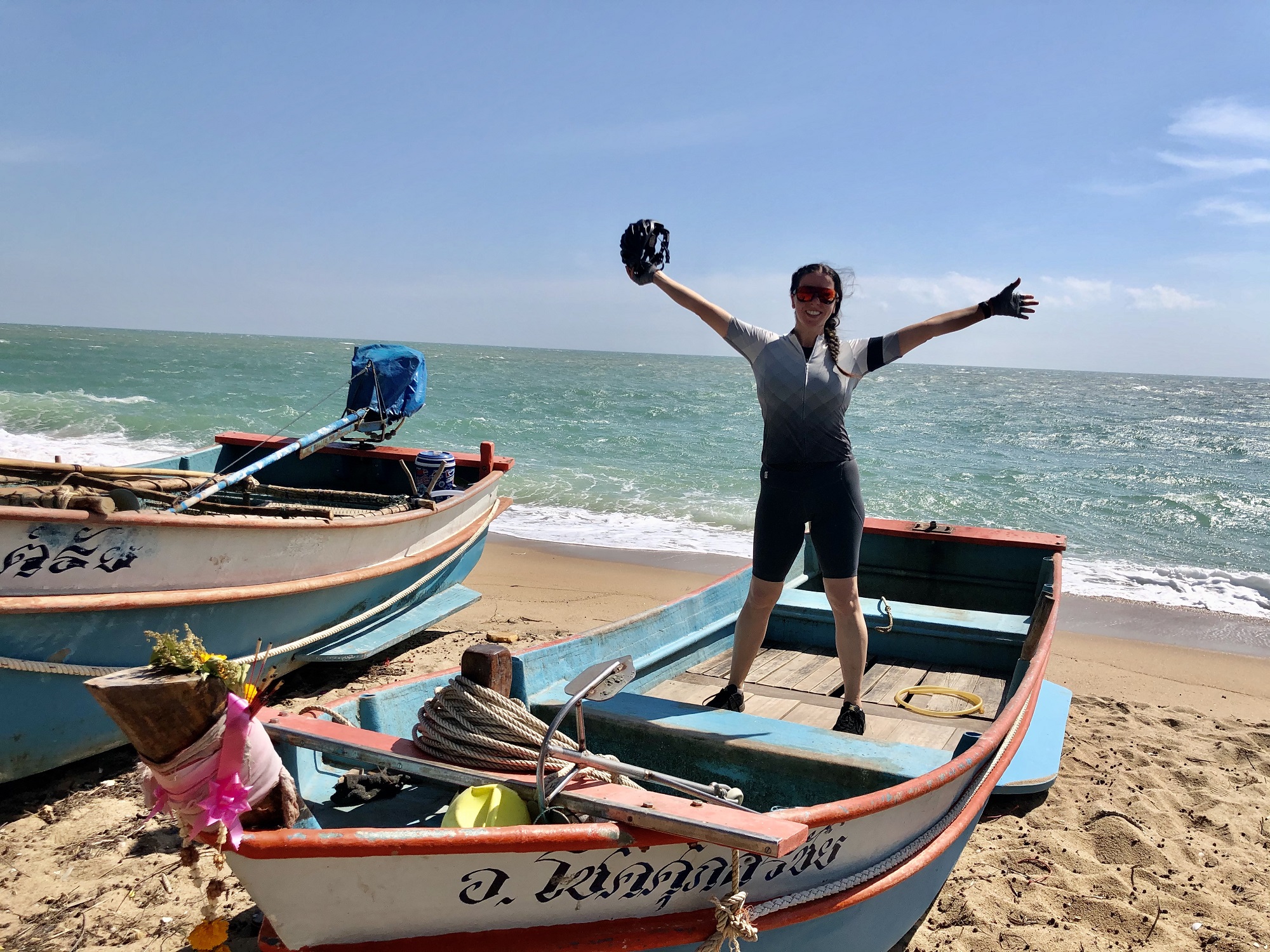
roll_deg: -2.5
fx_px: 1027
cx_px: 635
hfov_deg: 63.4
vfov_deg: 49.7
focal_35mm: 28
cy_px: 476
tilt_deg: -7.3
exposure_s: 1/4000
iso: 25
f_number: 1.8
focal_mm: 4
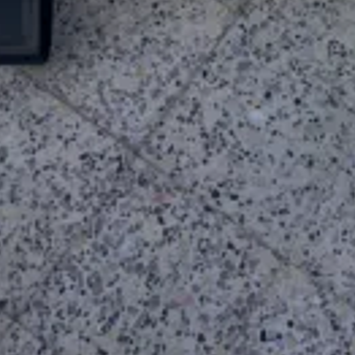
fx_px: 812
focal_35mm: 70
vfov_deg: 22.6
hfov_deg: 24.2
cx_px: 298
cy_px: -73
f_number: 1.5
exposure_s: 1/5882
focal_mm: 5.7
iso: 50
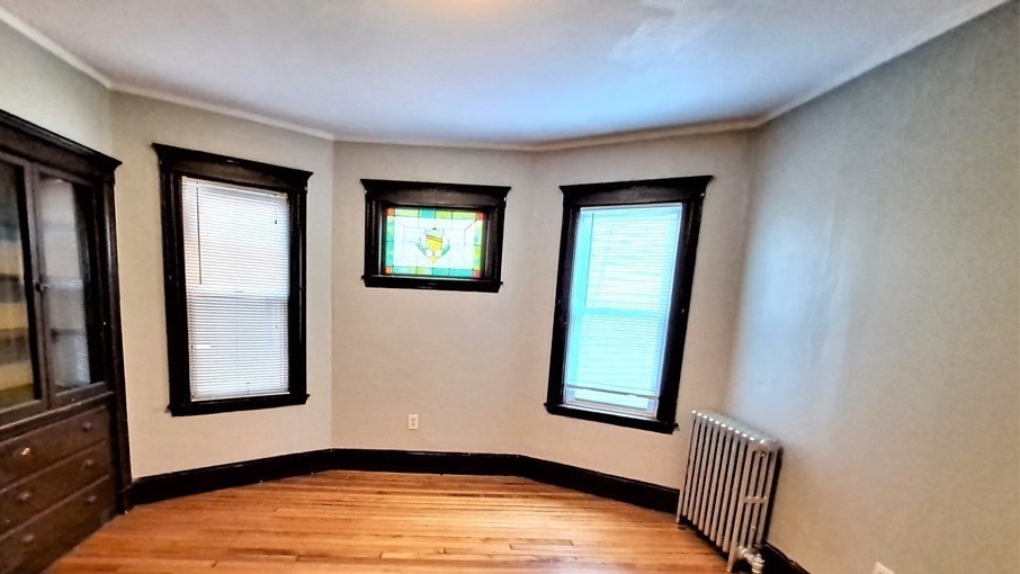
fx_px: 433
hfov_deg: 98.8
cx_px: 445
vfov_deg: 65.8
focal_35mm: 16
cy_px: 368
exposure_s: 1/50
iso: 160
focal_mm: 1.74
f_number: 2.2
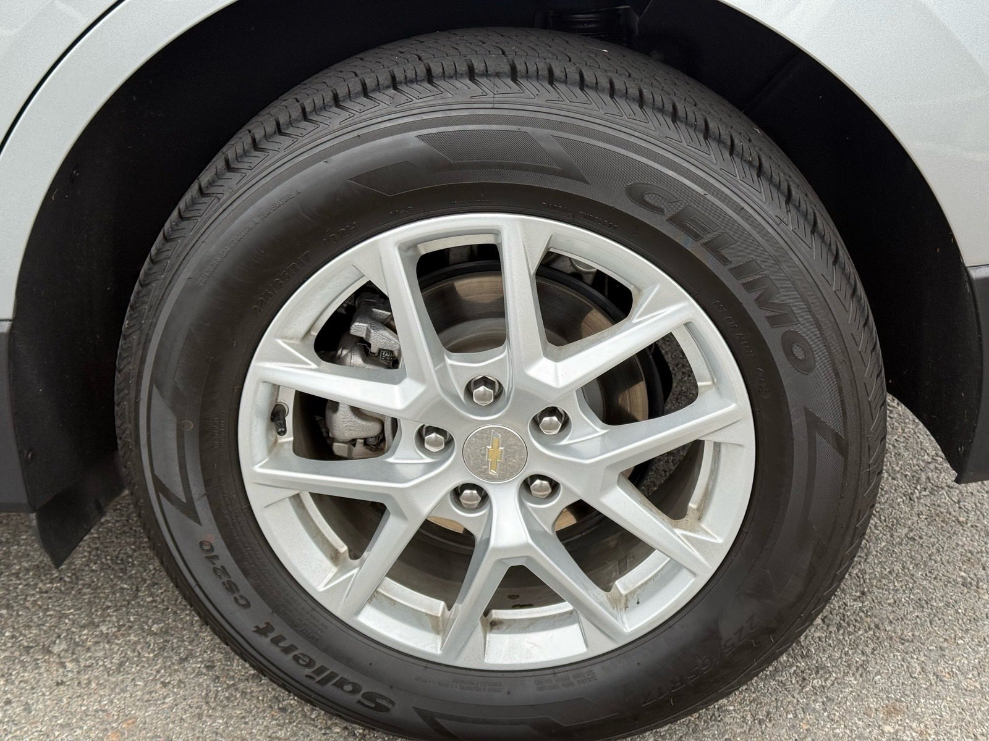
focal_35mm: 48
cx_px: 494
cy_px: 370
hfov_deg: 39.7
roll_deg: +0.7
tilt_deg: -20.0
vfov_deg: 30.3
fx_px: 1371
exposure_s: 1/794
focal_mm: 6.76
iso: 64
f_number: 1.78
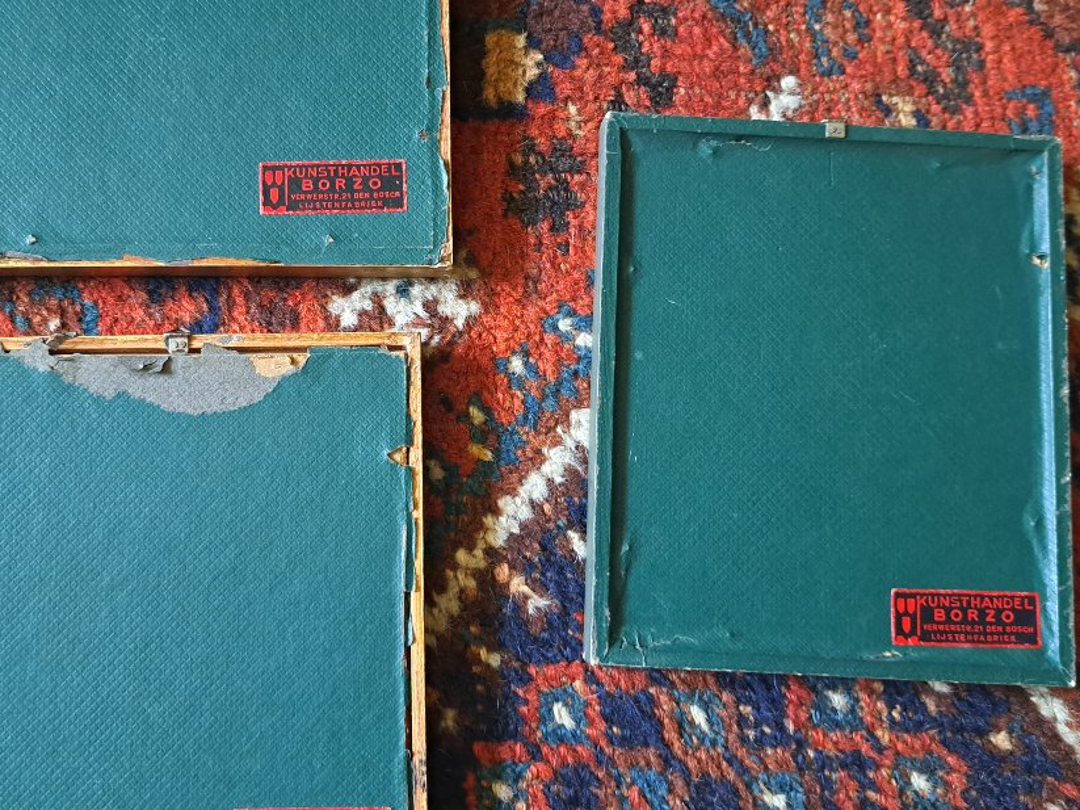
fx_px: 1092
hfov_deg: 52.3
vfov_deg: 40.7
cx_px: 430
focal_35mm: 35
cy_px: 393
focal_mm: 5.23
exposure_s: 1/33
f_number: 1.8
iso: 640
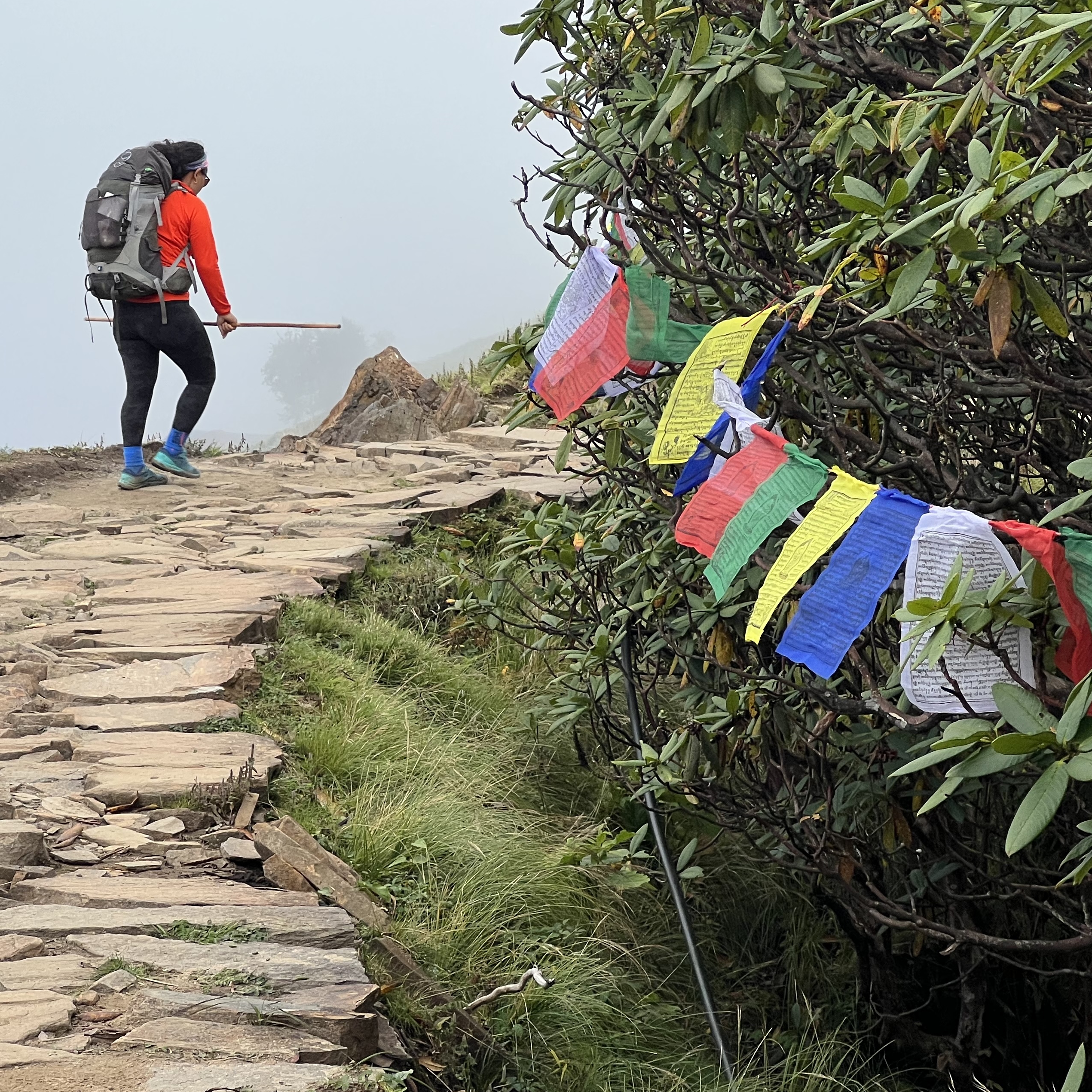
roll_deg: +0.3
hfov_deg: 16.1
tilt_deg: -5.6
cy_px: 459
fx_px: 3855
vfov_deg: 16.1
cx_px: 549
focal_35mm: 108
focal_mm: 9
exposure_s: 1/215
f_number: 2.8
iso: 32
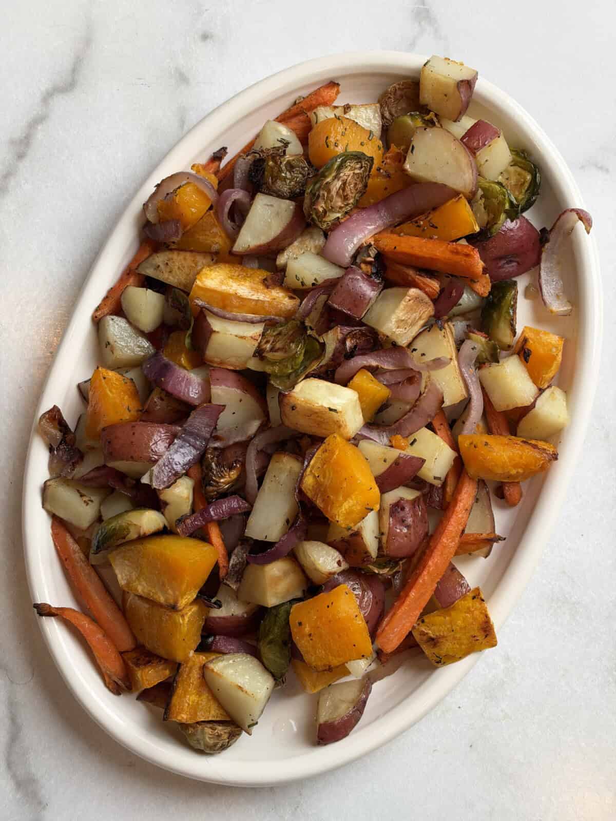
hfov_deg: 30.3
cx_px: 308
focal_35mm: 48
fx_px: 1139
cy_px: 410
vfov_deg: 39.7
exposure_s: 1/124
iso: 50
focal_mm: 6.9
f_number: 1.8
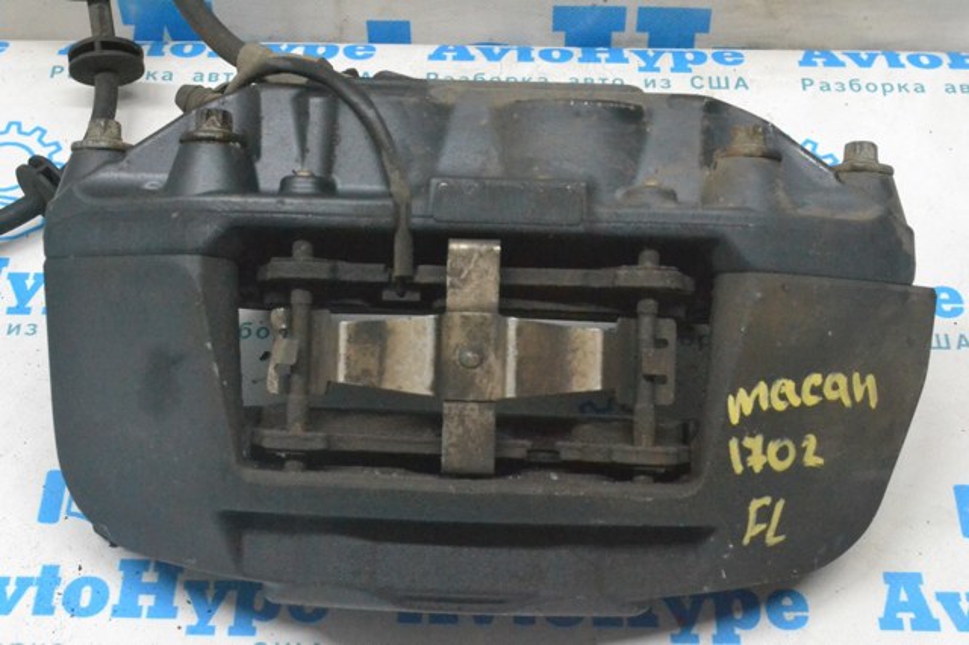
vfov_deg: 22.6
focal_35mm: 60
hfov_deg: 33.4
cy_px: 322
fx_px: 1614
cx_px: 484
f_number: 10
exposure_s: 1/160
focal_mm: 40
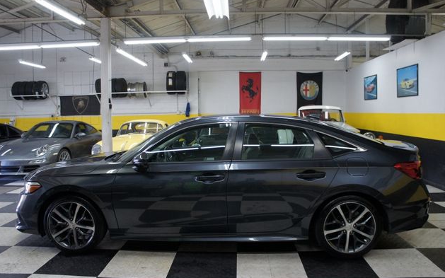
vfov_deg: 44.5
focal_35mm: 28
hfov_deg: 66.5
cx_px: 224
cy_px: 137
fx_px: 340
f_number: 3.5
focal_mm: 18
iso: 500
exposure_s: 1/80
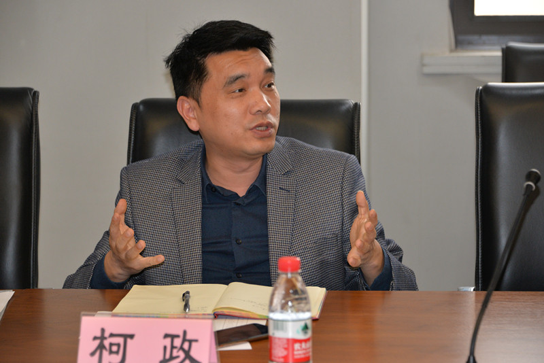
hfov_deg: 15.2
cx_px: 272
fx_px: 2041
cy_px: 182
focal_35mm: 135
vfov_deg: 10.2
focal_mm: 135
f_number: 5.6
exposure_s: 1/200
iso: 1000
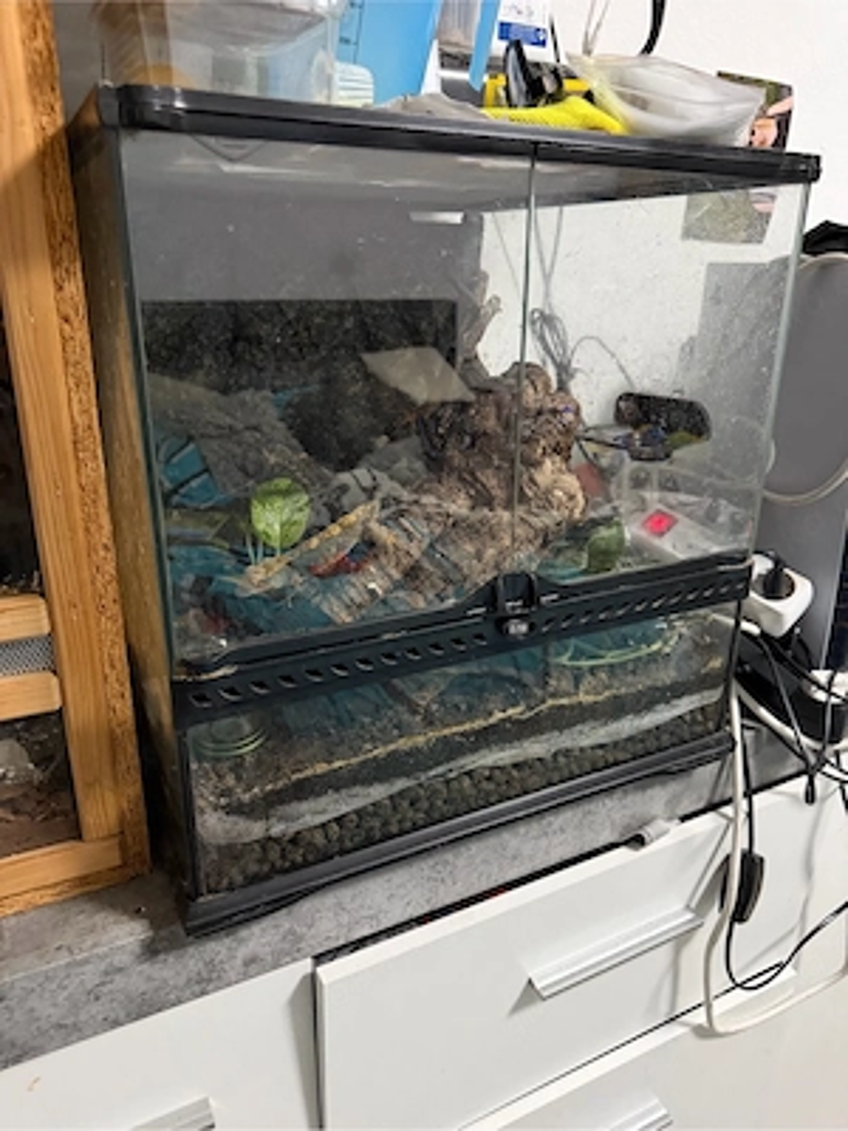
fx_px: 784
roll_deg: -0.5
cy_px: 566
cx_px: 424
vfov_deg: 71.6
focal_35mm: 24
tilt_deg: -19.7
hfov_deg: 56.8
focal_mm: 6.76
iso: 1000
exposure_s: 1/40
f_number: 1.78
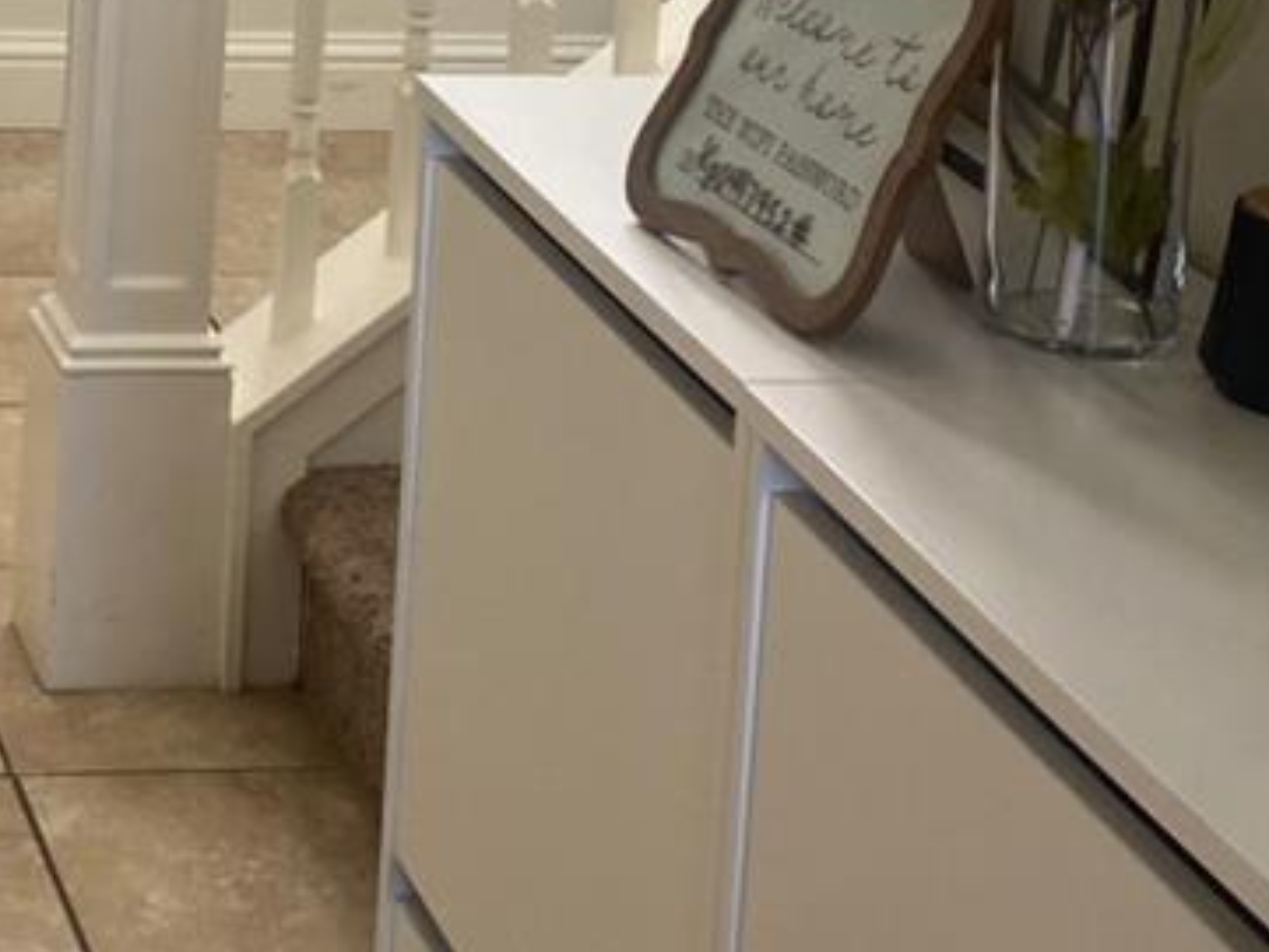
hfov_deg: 17.6
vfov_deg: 12.9
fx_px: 3961
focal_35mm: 108
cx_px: -104
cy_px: -509
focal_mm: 4.25
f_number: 1.8
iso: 50
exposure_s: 1/120
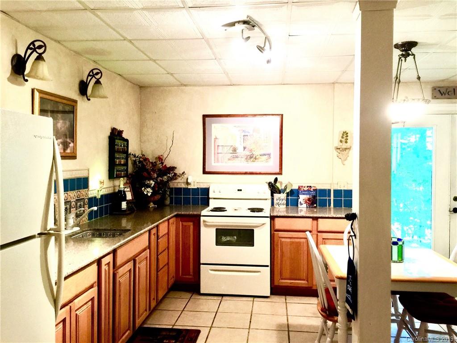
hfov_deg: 61.7
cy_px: 172
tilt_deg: -1.3
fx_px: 383
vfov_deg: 48.2
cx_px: 228
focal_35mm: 29
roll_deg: -1.1
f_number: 2.2
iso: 64
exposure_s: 1/15
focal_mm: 4.15
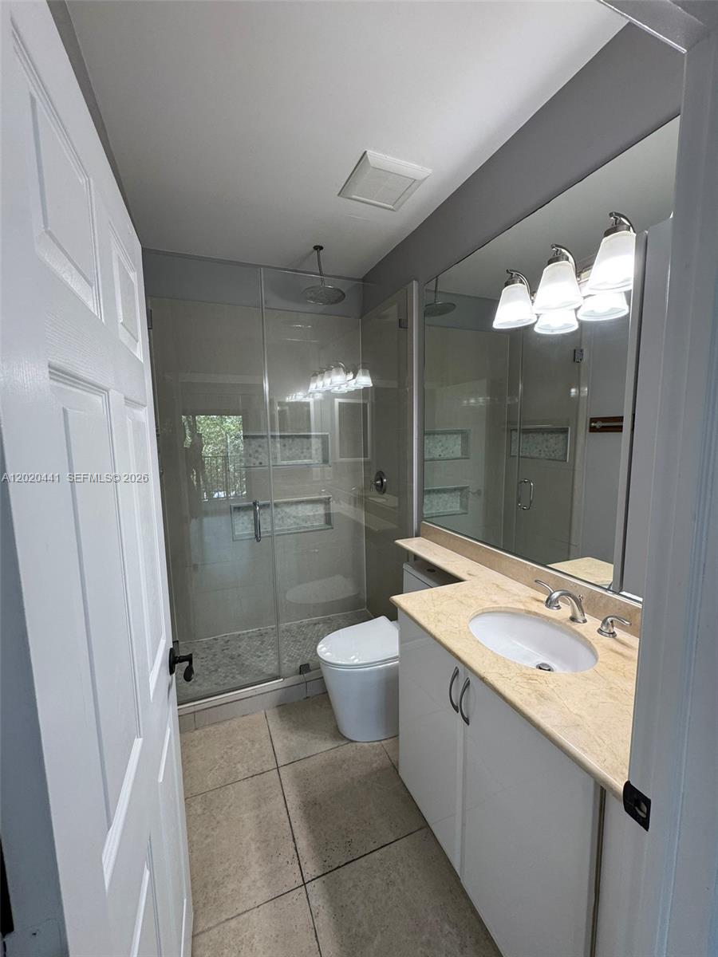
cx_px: 359
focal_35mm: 14
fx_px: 387
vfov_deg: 102.1
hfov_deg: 85.7
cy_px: 478
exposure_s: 1/120
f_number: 2.2
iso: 160
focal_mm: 2.22
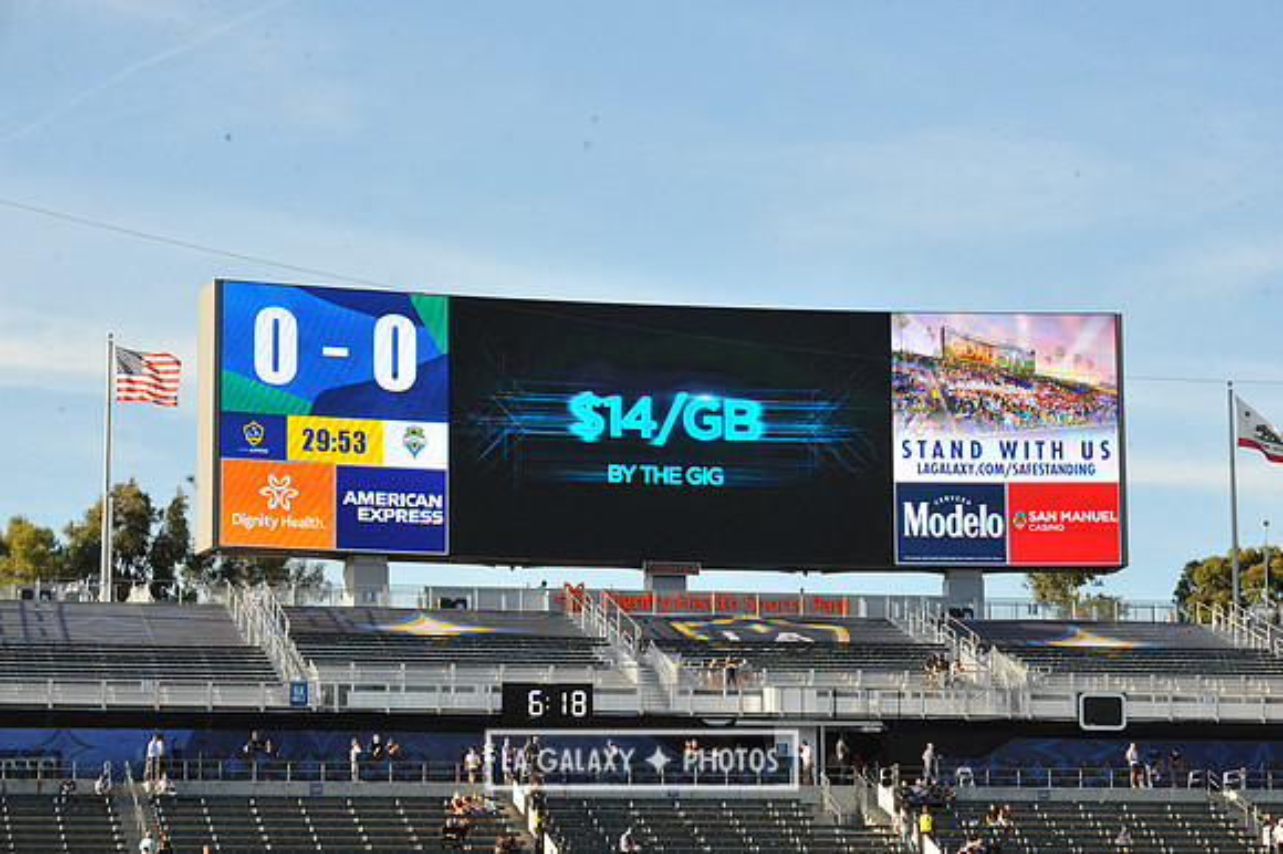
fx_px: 3740
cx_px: 642
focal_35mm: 105
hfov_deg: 19.5
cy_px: 427
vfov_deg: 13.0
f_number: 14
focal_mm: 105
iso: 1600
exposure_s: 1/800
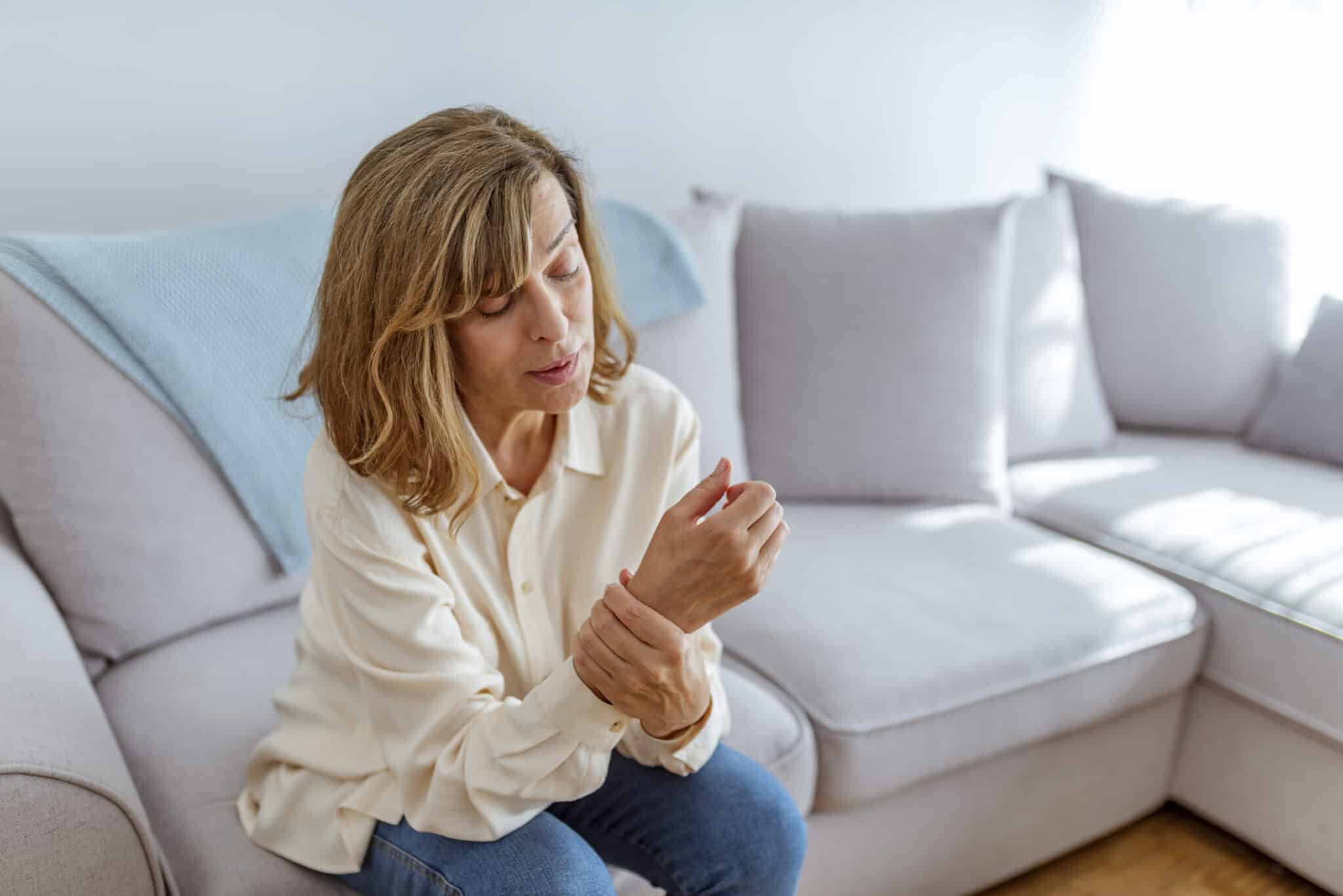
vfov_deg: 37.9
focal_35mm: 35
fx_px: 1306
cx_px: 672
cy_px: 448
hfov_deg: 54.4
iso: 50
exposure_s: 1/160
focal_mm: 35
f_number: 2
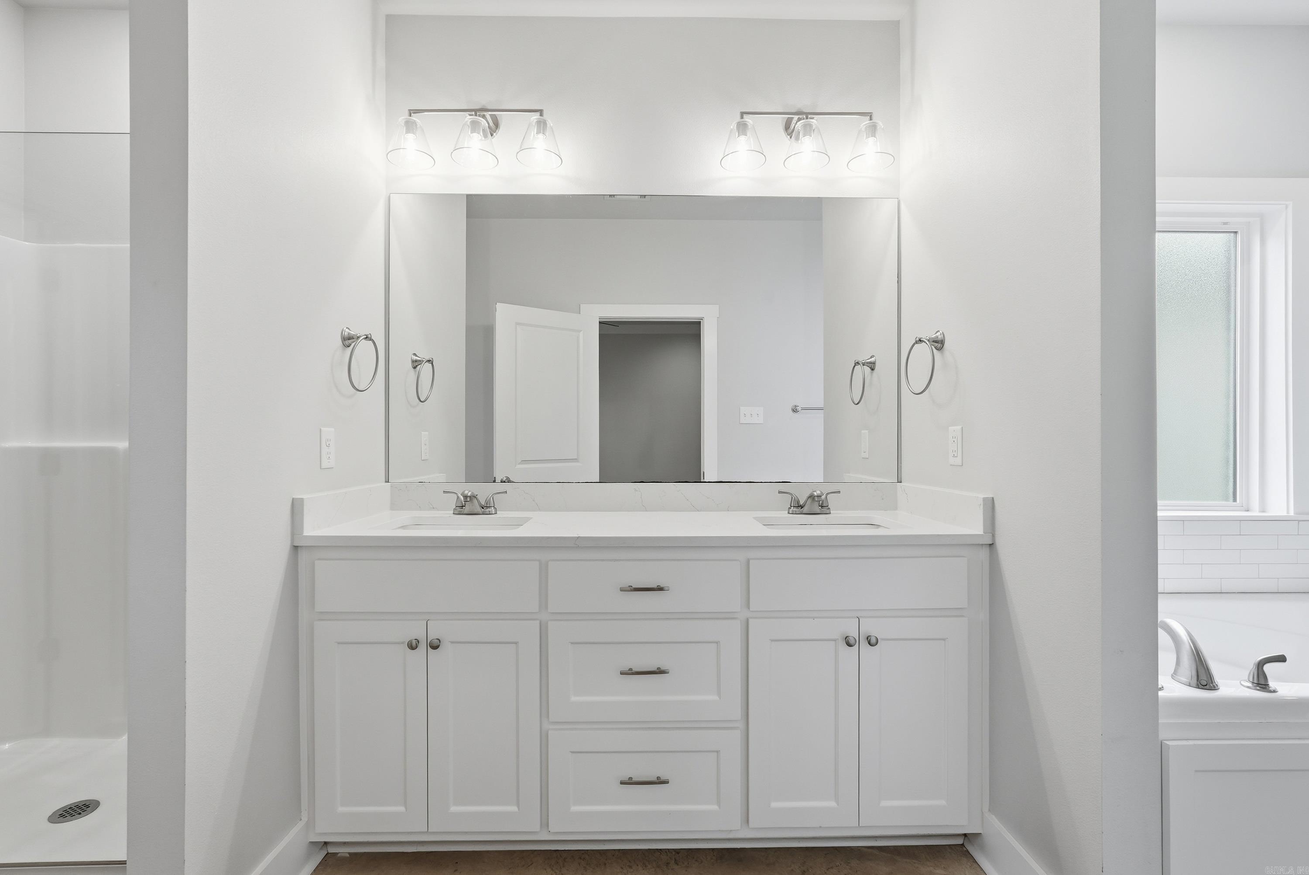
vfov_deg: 72.1
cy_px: 438
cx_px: 654
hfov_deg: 94.9
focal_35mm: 16
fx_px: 600
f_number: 9
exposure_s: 1/50
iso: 250
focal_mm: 16.5
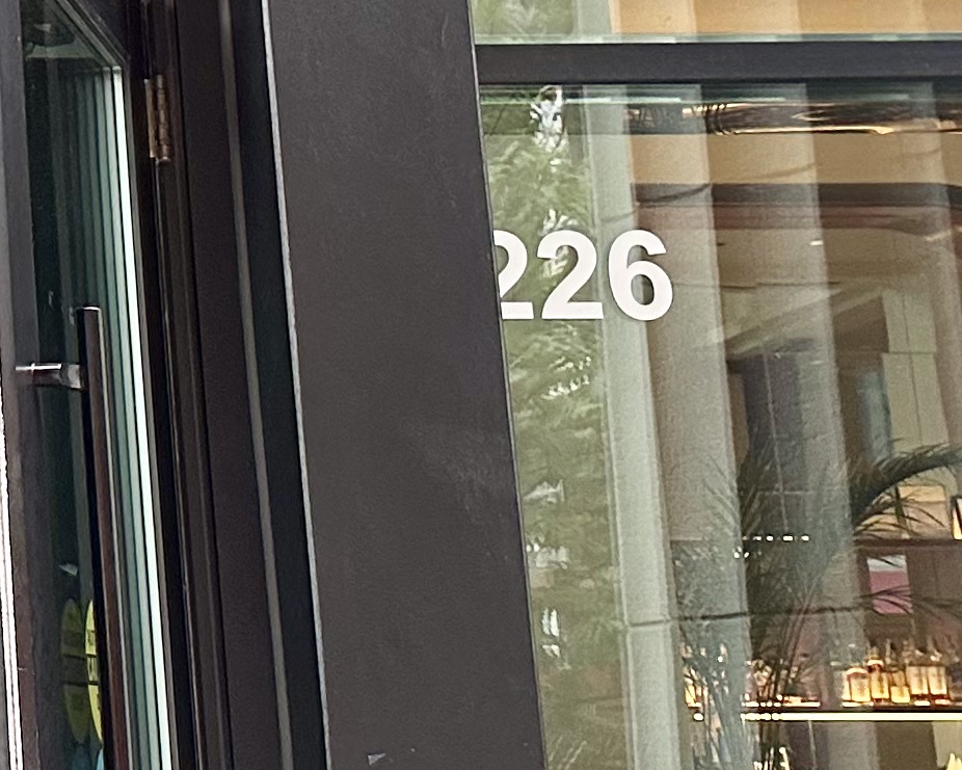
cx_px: -507
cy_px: -63
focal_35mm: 102
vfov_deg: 14.8
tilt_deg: +15.6
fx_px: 2904
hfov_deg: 16.9
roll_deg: +0.5
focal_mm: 6.86
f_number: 1.78
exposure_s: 1/68
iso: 250
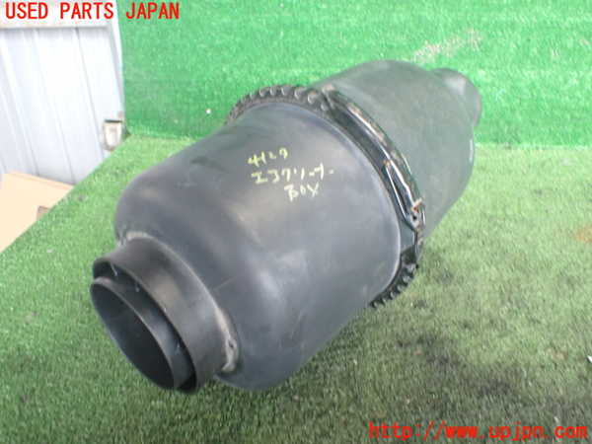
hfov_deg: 60.0
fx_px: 513
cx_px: 296
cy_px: 222
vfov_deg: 46.8
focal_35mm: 30
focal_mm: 5.4
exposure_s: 1/80
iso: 800
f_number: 2.3
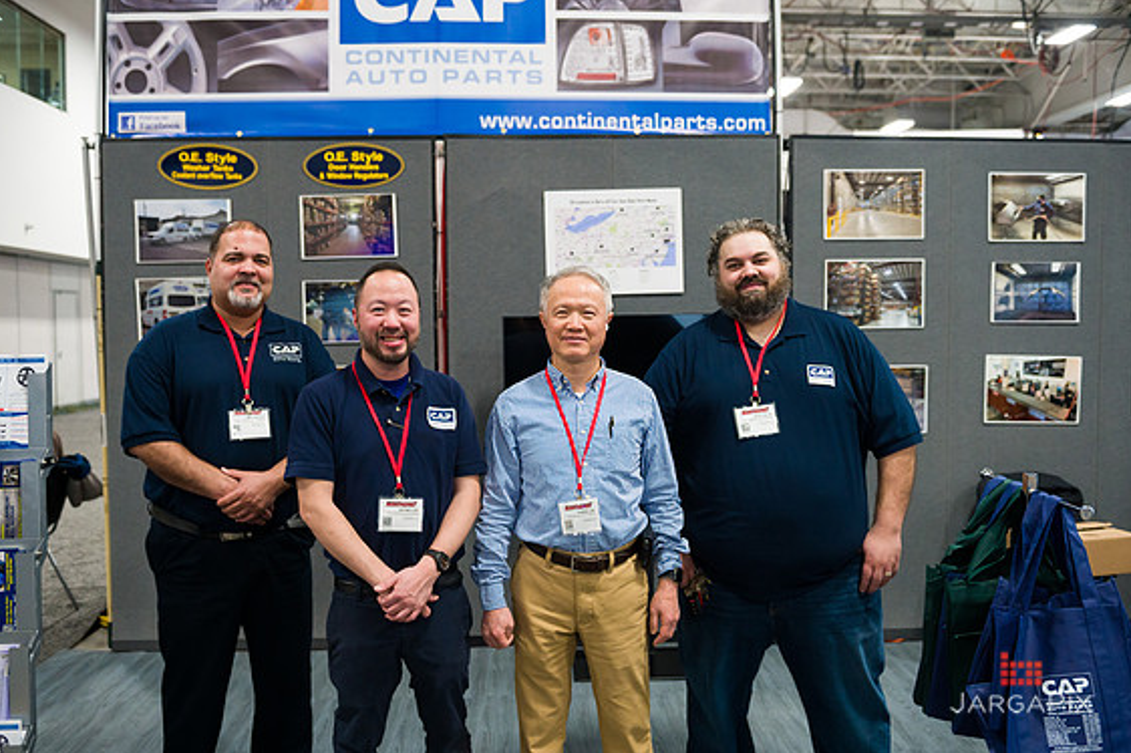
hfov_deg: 57.2
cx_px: 559
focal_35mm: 33
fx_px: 1036
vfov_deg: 39.9
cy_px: 368
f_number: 4
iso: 3200
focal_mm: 32
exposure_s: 1/200
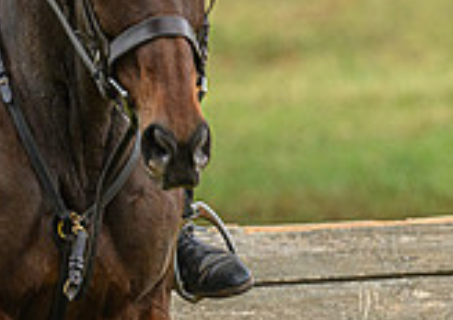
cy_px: -146
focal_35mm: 702
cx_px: 99
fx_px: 9002
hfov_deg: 2.9
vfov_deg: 2.0
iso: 800
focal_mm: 190
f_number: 3.5
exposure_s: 1/640
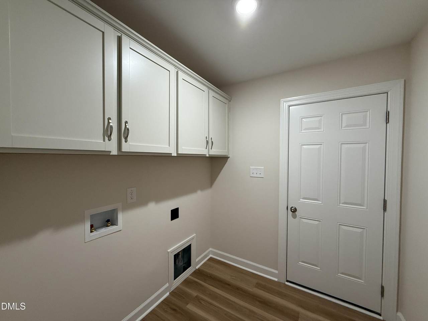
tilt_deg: -0.3
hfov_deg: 102.1
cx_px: 214
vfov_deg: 85.7
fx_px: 173
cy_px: 160
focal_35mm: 14
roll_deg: -0.5
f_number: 2.2
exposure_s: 1/120
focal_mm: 2.22
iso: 250
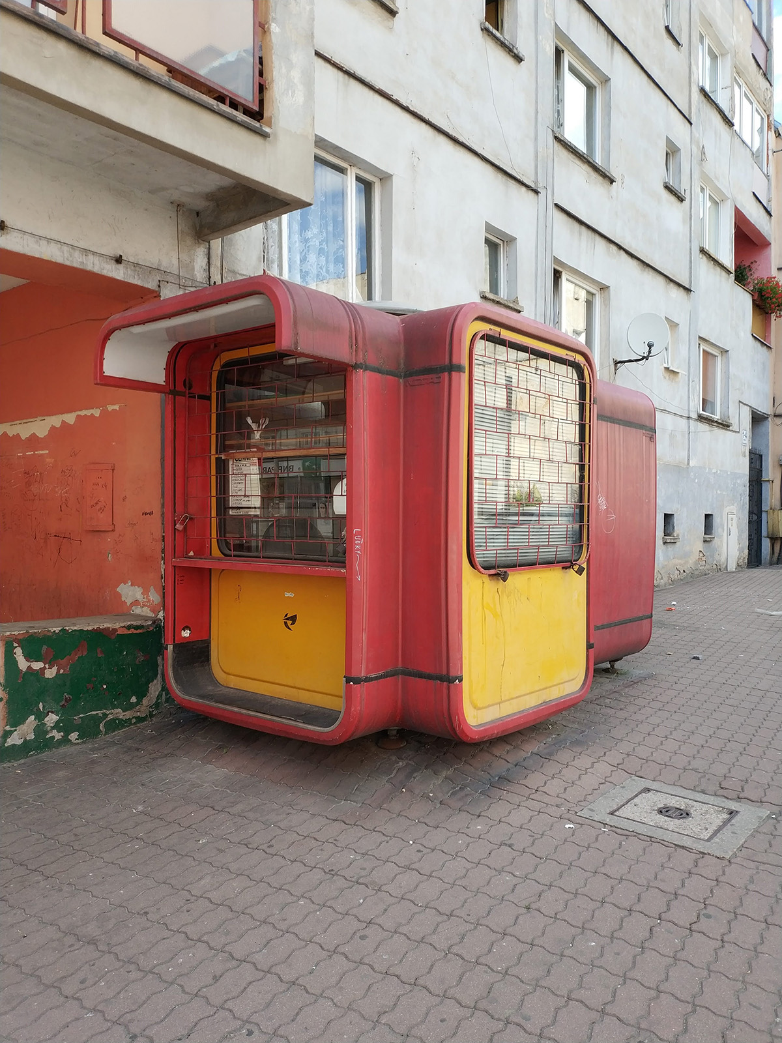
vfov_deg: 56.8
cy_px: 522
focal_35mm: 32
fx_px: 964
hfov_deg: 44.2
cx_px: 391
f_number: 2
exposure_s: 1/276
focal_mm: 4.5
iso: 100
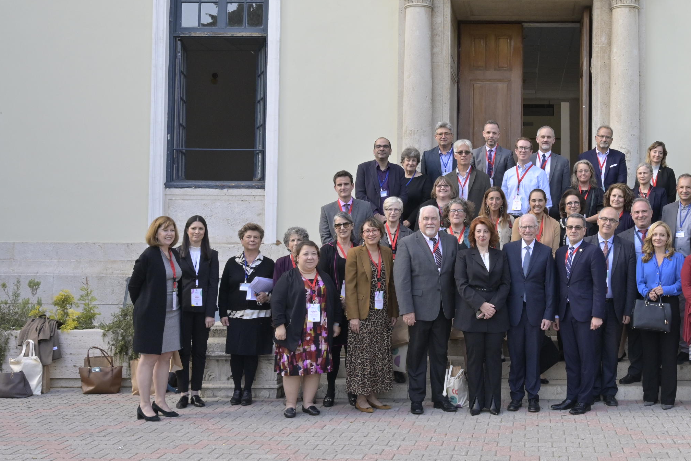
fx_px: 936
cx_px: 511
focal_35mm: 49
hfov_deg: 39.5
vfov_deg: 27.6
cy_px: 207
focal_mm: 32.5
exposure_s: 1/200
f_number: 14
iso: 1250
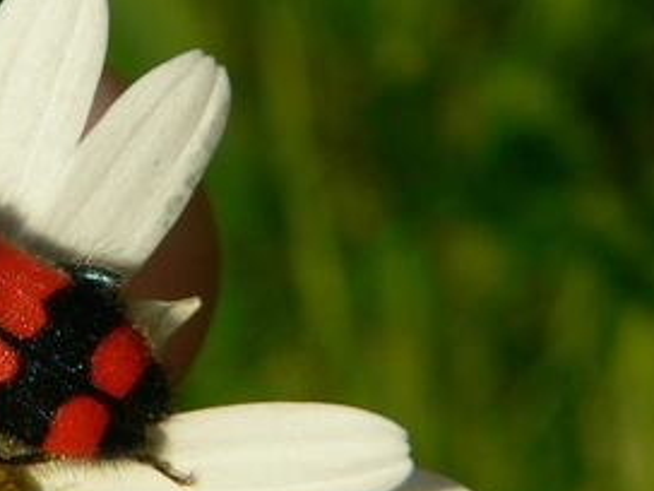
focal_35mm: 219
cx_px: -22
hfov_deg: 9.0
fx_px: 4138
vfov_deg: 6.8
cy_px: 250
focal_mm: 15.5
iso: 80
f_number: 5.6
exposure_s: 1/640
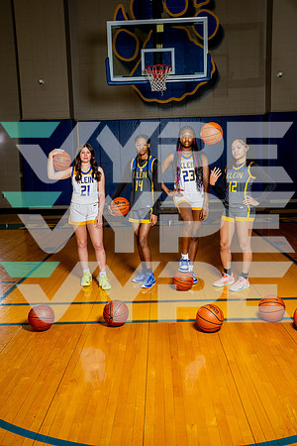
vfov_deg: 54.4
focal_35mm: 35
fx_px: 433
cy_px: 223
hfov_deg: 37.9
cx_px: 148
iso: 400
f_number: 8
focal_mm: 35
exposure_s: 1/250
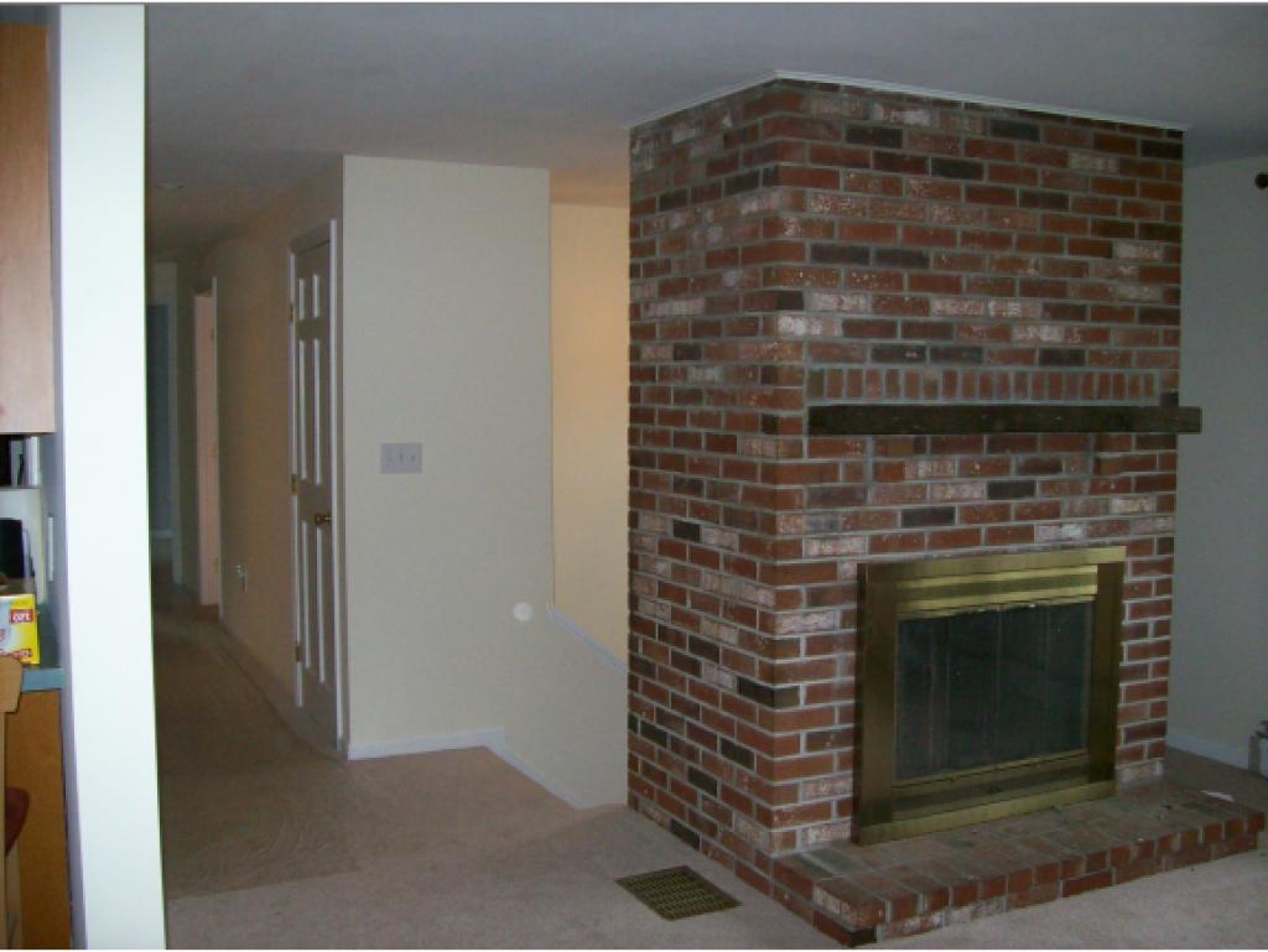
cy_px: 476
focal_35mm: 36
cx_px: 634
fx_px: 1319
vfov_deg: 39.7
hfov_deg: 51.3
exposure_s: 1/64
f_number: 2.7
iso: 200
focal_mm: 6
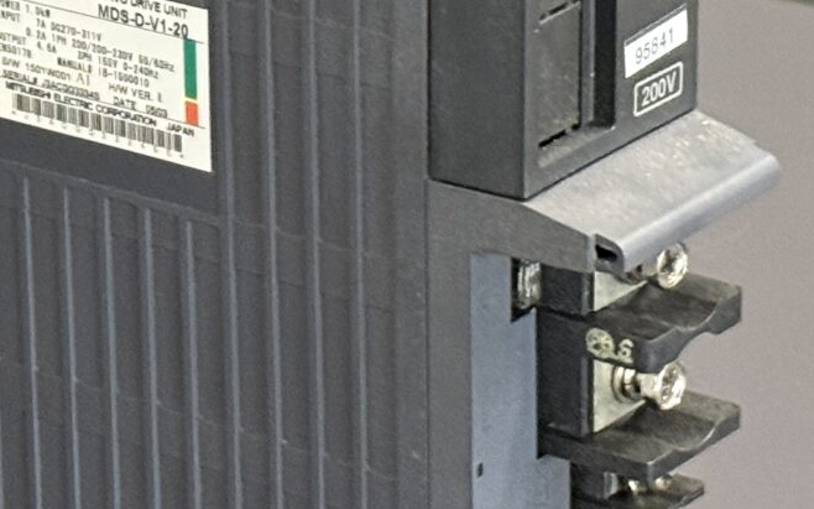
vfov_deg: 6.6
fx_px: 4392
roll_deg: +0.7
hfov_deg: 10.6
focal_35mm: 198
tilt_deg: -17.6
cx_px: 137
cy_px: 20
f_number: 1.78
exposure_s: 1/33
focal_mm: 6.76
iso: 400
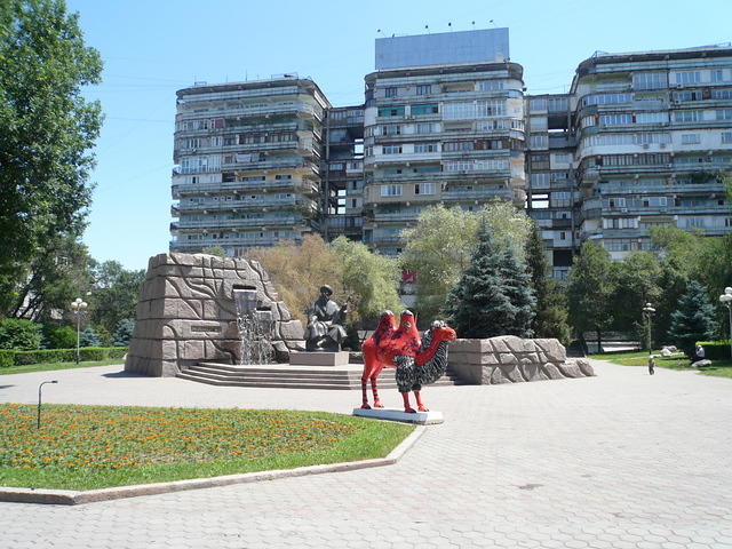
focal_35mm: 29
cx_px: 366
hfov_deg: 61.7
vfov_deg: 48.2
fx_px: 613
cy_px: 274
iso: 100
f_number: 8
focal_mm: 4.7
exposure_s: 1/125
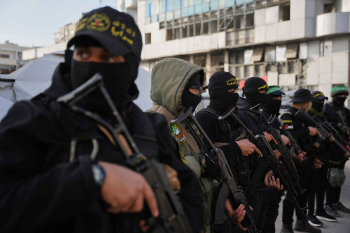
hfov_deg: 50.3
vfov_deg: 34.8
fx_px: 372
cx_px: 175
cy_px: 116
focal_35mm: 38
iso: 200
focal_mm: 38.3
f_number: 2.8
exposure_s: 1/1600
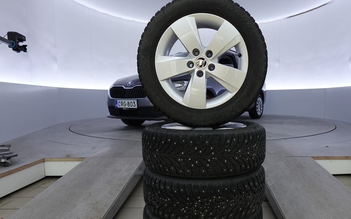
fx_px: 258
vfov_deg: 45.7
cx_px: 208
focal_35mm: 27
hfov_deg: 67.8
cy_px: 132
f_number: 2
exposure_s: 1/80
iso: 250
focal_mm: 7.6
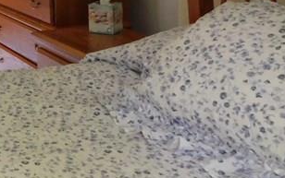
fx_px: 630
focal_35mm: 81
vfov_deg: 15.4
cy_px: -53
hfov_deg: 21.6
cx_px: -136
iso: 400
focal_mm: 4
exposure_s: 1/20
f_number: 3
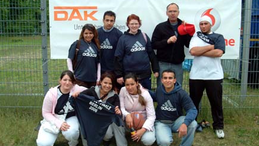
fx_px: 268
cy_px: 72
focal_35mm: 39
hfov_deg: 51.6
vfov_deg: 30.5
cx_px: 129
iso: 400
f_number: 8
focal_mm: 24
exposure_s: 1/250
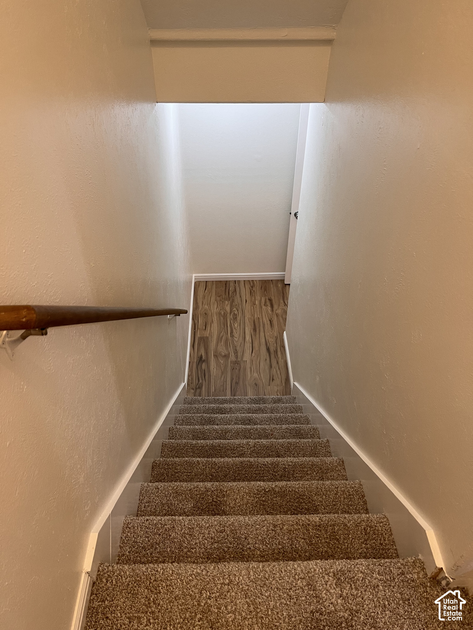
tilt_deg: -40.8
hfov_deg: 53.1
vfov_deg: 67.3
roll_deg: -1.4
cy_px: 315
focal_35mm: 26
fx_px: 474
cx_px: 236
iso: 125
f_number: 1.5
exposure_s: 1/60
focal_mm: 5.7
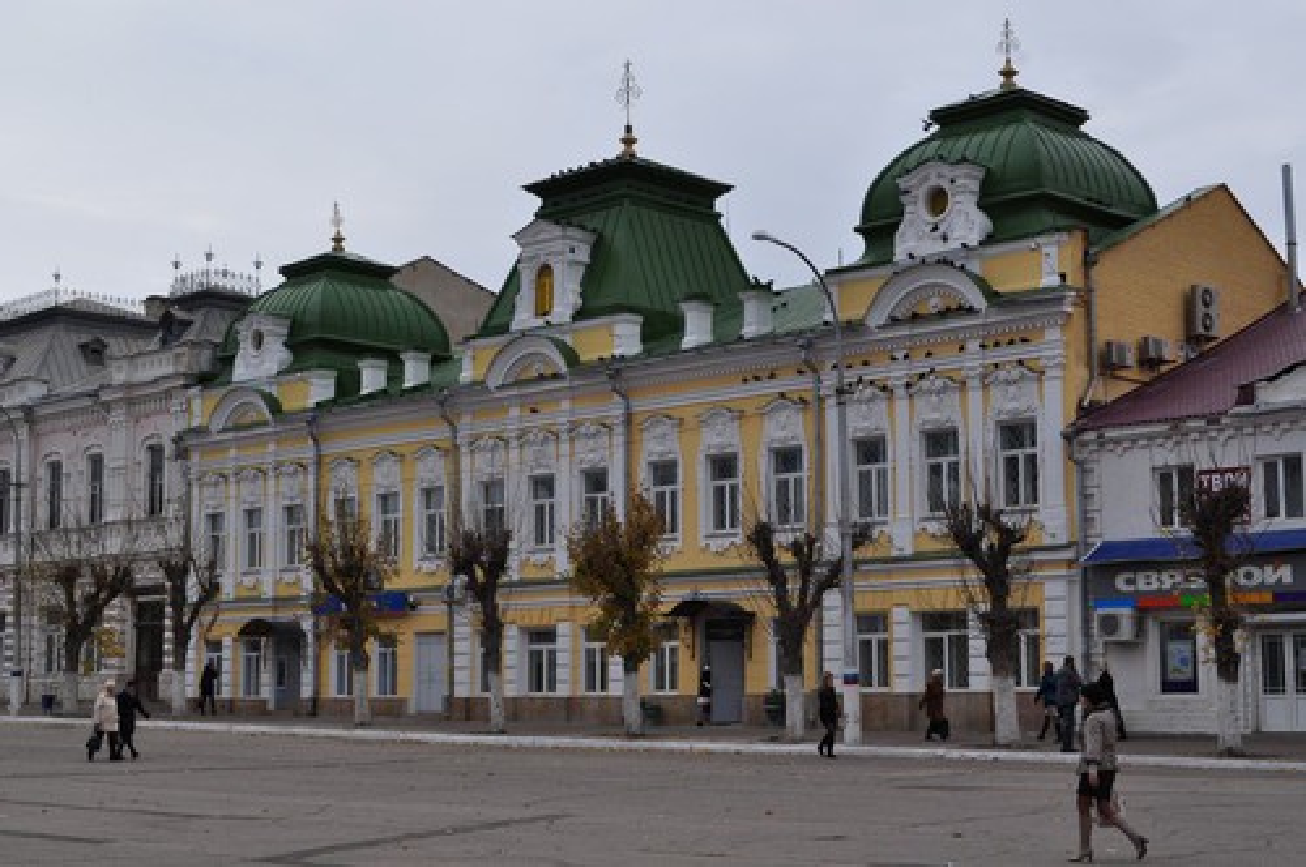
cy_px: 434
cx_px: 653
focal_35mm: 57
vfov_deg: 23.7
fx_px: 2065
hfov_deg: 35.1
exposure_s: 1/250
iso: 200
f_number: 10
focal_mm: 38
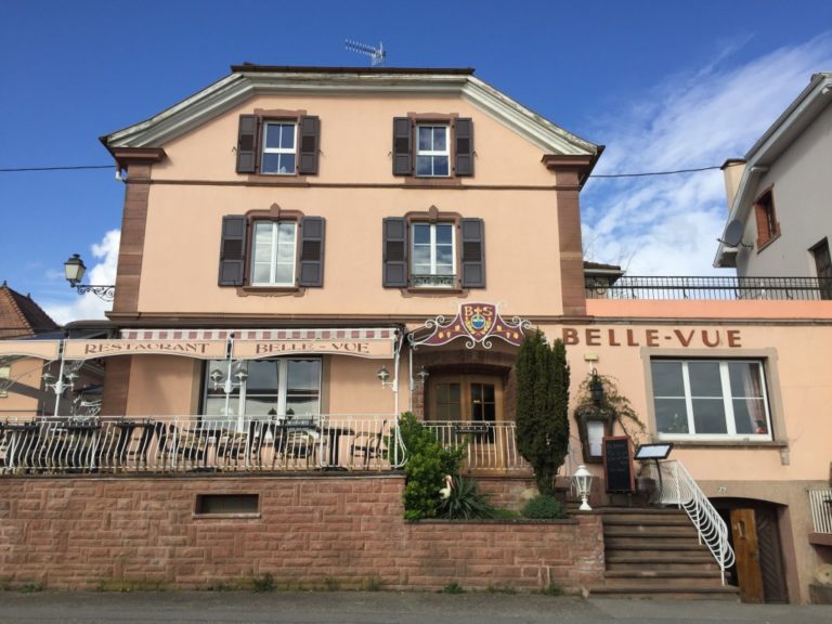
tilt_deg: +15.4
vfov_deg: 48.2
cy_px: 312
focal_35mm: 29
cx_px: 416
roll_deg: -0.3
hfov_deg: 61.7
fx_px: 697
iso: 32
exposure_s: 1/1883
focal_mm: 4.15
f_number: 2.2
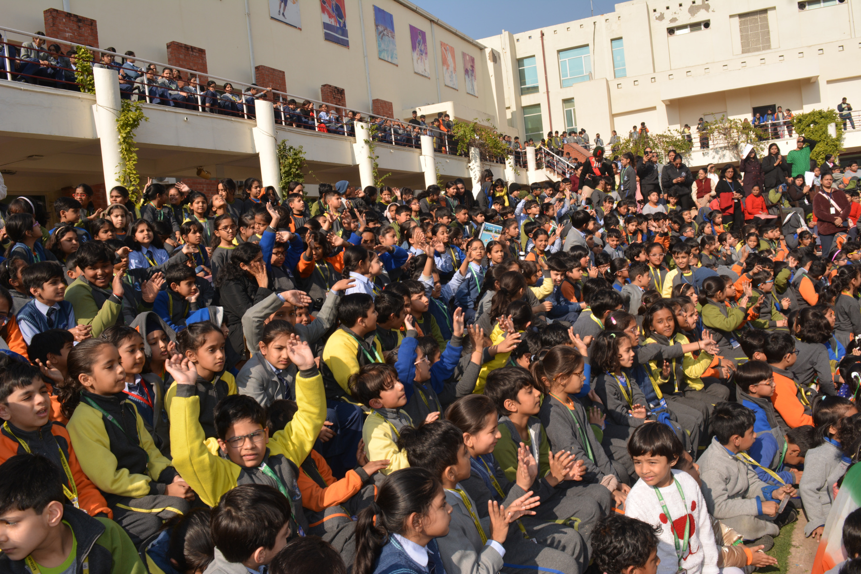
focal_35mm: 27
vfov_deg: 47.9
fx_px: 646
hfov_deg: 67.4
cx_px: 430
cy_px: 287
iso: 100
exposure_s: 1/200
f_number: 11
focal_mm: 18
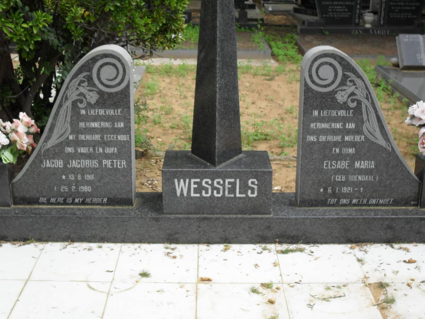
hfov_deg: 33.8
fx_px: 700
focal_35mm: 57
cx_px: 212
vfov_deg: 25.7
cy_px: 160
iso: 100
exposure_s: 1/180
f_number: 4.3
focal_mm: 10.1
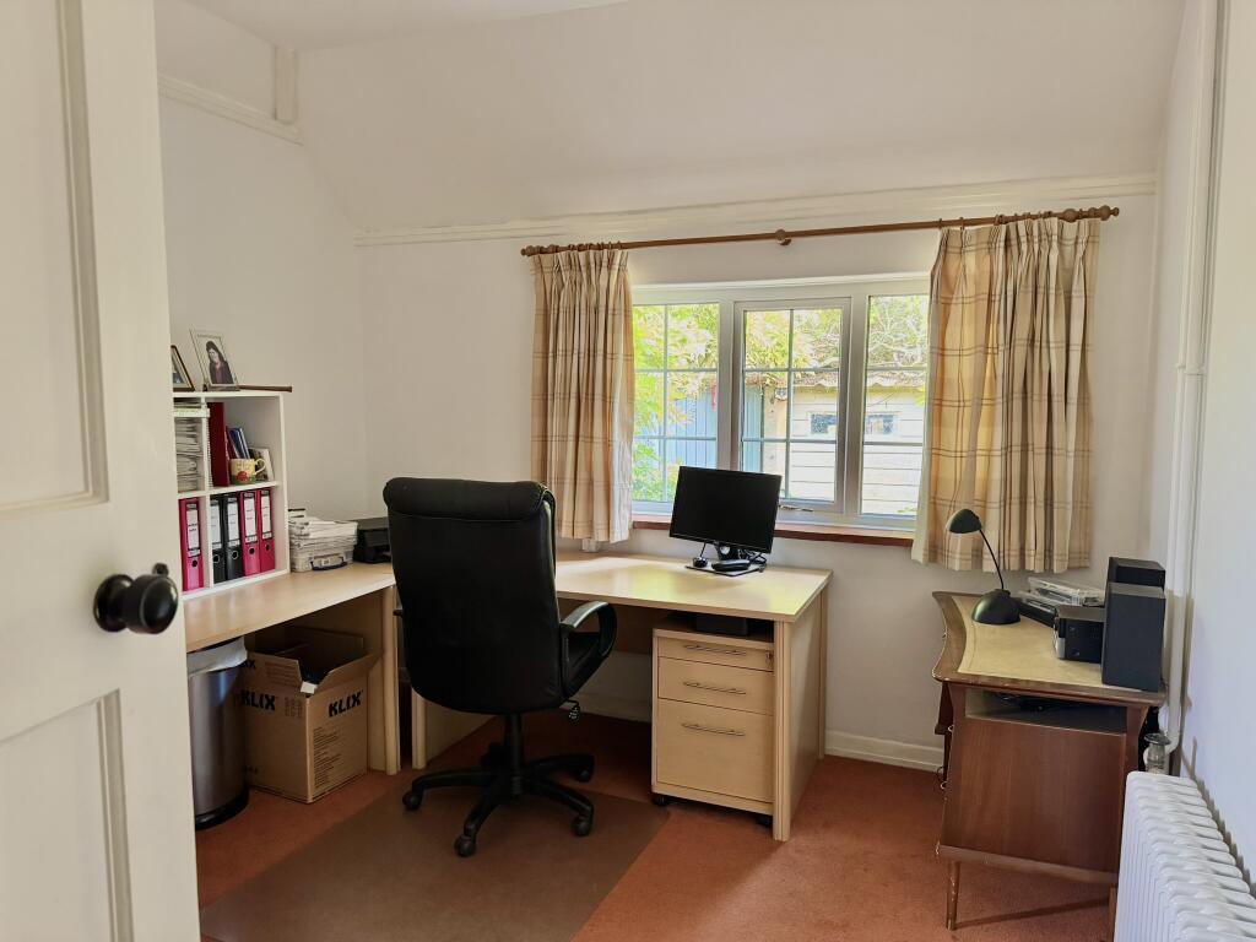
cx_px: 628
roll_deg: +0.4
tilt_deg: -6.0
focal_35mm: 24
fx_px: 871
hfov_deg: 71.6
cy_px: 471
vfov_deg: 56.8
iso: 500
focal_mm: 6.76
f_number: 1.78
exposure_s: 1/60
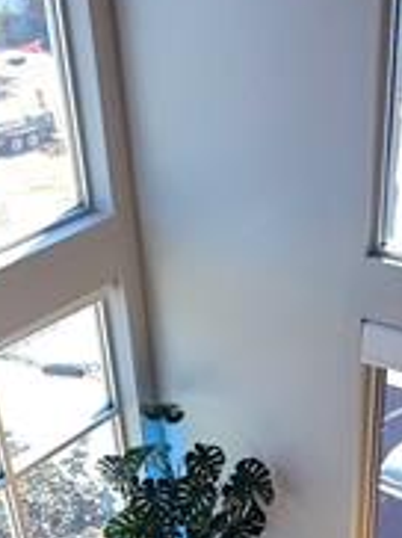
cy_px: 526
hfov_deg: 26.5
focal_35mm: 55
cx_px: 195
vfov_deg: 32.4
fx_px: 854
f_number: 1.9
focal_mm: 2.2
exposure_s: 1/60.2
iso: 32
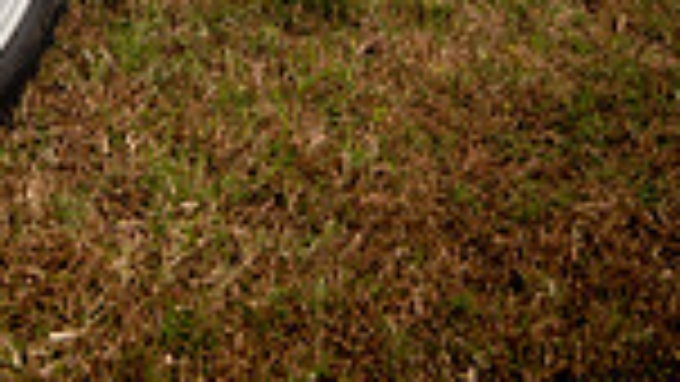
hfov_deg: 26.9
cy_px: -616
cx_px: 185
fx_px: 1407
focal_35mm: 78
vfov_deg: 11.7
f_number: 4.5
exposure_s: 1/250
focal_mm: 25
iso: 200
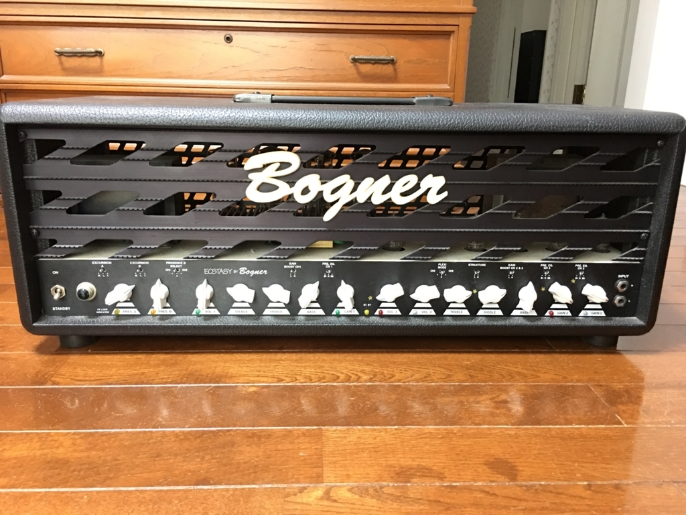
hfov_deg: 61.7
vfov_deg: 48.2
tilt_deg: -15.8
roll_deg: -1.3
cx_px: 343
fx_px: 575
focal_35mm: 29
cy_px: 258
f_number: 2.2
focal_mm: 4.15
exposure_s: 1/4
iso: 80
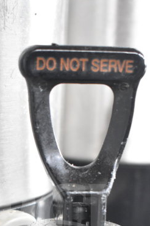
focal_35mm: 104
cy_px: 232
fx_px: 651
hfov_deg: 13.1
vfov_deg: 19.0
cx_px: 51
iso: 2500
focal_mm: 28
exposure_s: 1/50
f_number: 4.2
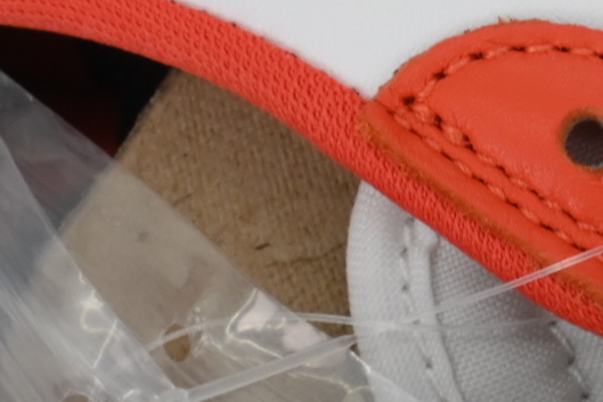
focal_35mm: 238
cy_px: 322
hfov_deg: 8.3
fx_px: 3986
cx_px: 1138
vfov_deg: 5.8
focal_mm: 30.5
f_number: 11
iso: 400
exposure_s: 1/100
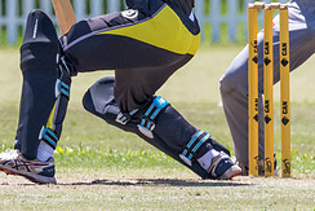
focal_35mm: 2105
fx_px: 18429
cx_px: 27
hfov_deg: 1.0
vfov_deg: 0.7
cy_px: -58
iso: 900
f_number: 6.3
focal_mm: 500
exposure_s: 1/2000
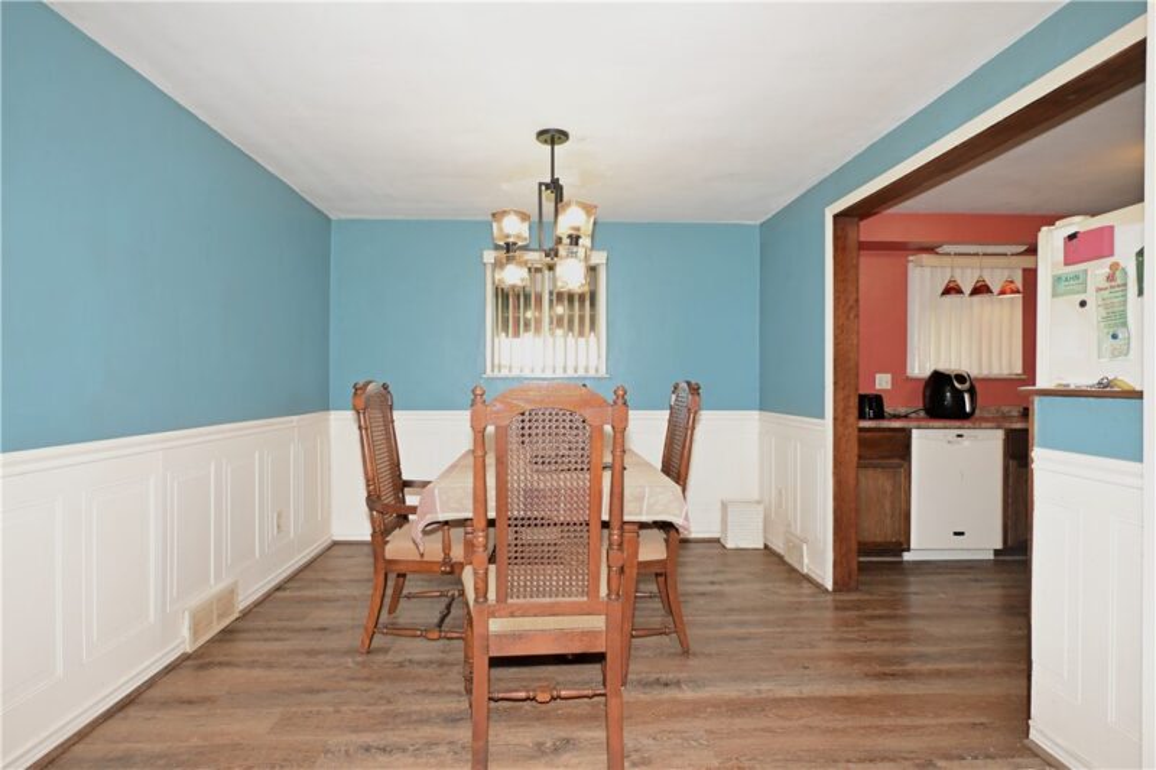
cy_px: 385
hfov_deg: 90.0
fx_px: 578
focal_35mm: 18
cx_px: 578
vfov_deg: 67.4
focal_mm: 12
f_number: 4
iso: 1250
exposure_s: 1/60
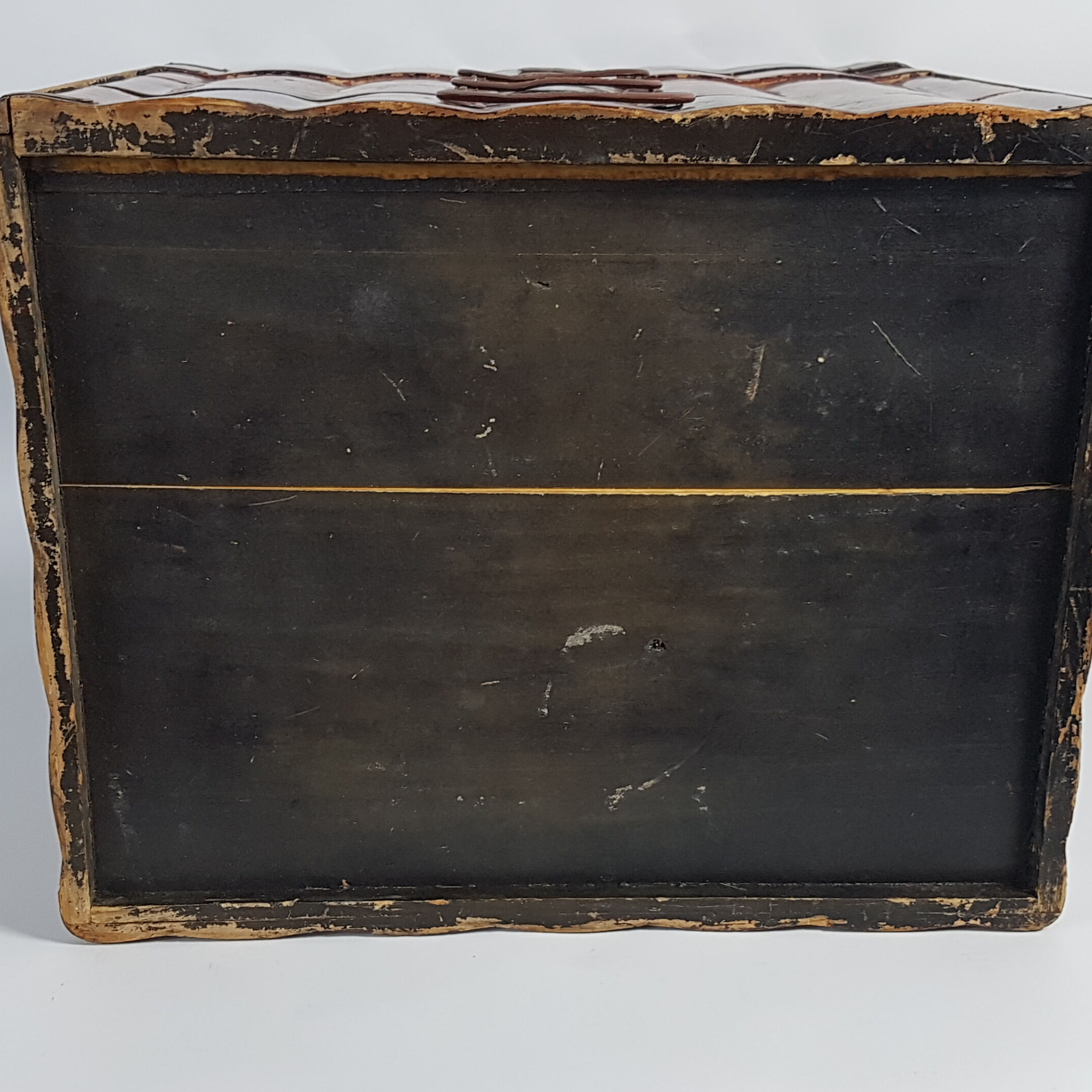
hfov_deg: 52.5
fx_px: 1106
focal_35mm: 31
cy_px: 550
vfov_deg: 52.5
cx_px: 551
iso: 80
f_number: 1.7
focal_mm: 4.2
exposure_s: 1/50
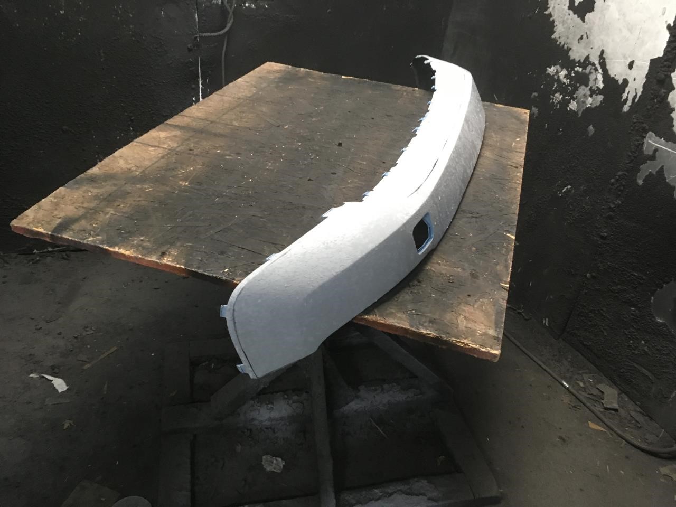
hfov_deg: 61.7
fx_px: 566
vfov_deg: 48.2
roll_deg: -4.1
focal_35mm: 29
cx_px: 338
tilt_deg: -30.7
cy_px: 254
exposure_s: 1/17
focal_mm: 4.15
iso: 200
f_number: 2.2
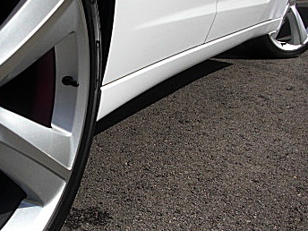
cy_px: 114
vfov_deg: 21.9
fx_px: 596
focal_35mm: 67
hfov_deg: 28.4
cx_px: 63
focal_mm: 6.3
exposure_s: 1/200
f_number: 7.9
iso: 50
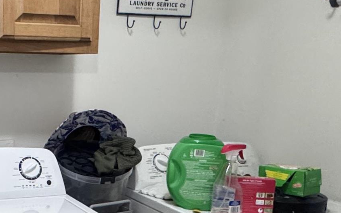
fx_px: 502
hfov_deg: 35.0
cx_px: 25
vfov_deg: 23.8
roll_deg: -1.8
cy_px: 150
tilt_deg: -10.4
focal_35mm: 54
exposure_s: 1/60
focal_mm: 2.22
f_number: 2.2
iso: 500
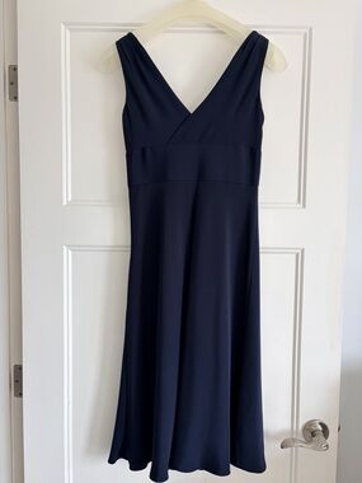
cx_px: 181
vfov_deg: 67.3
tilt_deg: -2.6
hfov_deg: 53.1
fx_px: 363
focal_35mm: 26
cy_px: 242
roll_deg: -0.1
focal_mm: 5.96
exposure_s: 1/120
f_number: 1.6
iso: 64
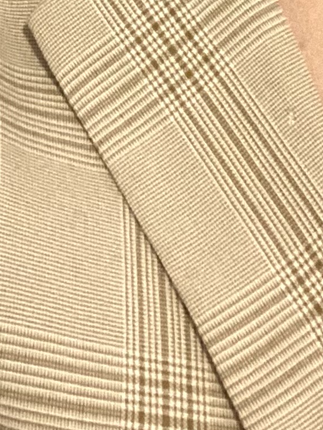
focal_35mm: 123
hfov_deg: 12.0
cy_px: -392
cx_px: 220
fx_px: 1530
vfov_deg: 13.9
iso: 640
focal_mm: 2.71
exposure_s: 1/25
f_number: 2.2
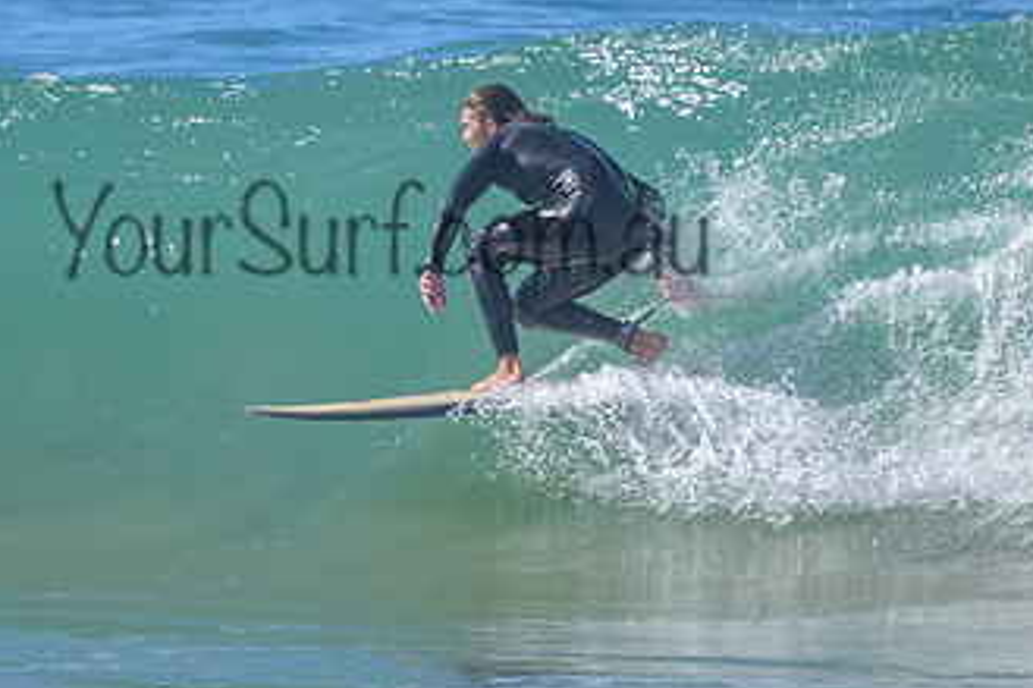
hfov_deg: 1.5
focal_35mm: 1411
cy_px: 203
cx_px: 377
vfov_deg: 1.0
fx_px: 40466
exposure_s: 1/2000
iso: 1400
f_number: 11
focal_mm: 800
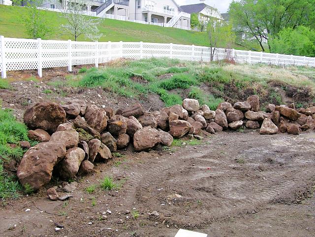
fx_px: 318
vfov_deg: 40.7
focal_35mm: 35
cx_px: 158
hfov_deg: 52.6
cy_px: 118
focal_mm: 8.9
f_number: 4
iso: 50
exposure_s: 1/75.9
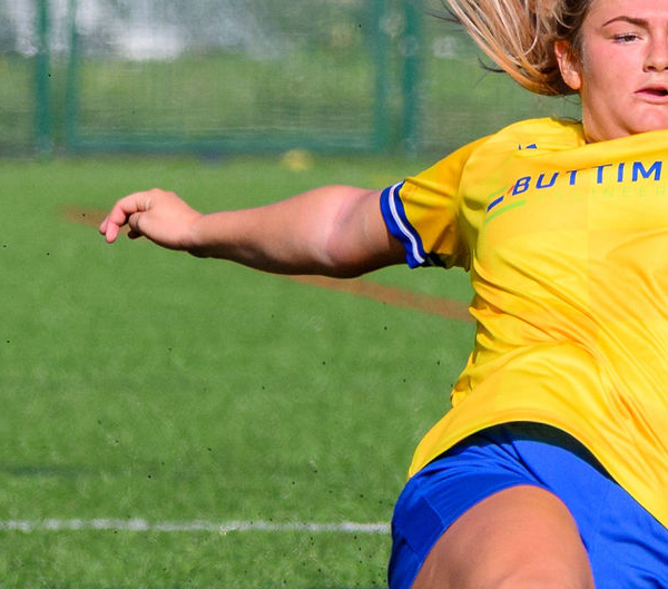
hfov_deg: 1.4
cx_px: 663
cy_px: 142
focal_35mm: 1328
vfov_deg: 1.2
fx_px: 27332
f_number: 5
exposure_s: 1/2000
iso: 280
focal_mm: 185
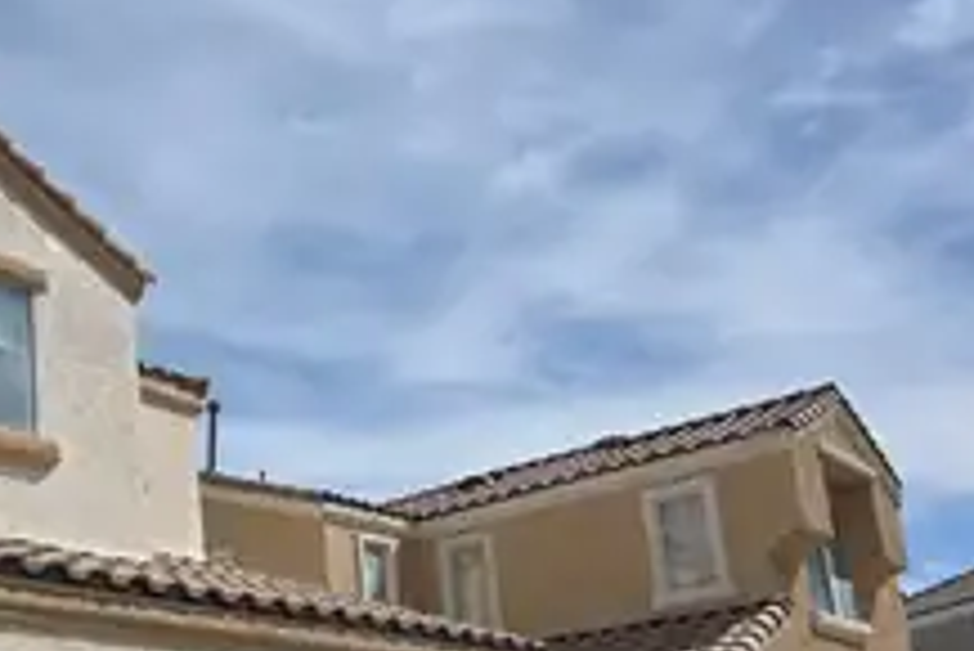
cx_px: 99
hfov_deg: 41.0
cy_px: 584
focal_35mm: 44
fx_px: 1191
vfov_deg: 29.3
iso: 50
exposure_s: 1/7944
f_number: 1.7
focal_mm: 6.3
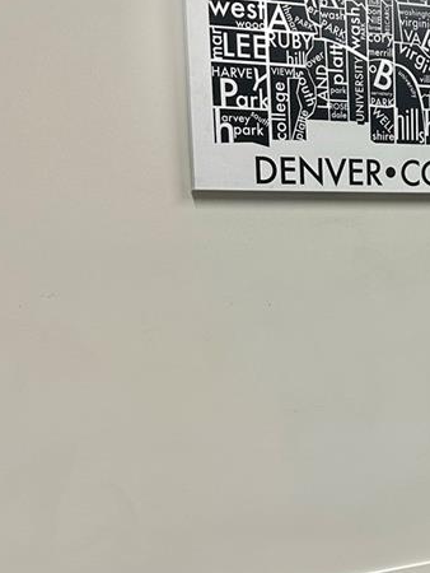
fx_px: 1059
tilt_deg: -6.8
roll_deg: -0.2
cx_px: 500
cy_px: 351
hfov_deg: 21.5
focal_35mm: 64
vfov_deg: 30.1
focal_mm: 6.86
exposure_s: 1/120
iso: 80
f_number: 1.78
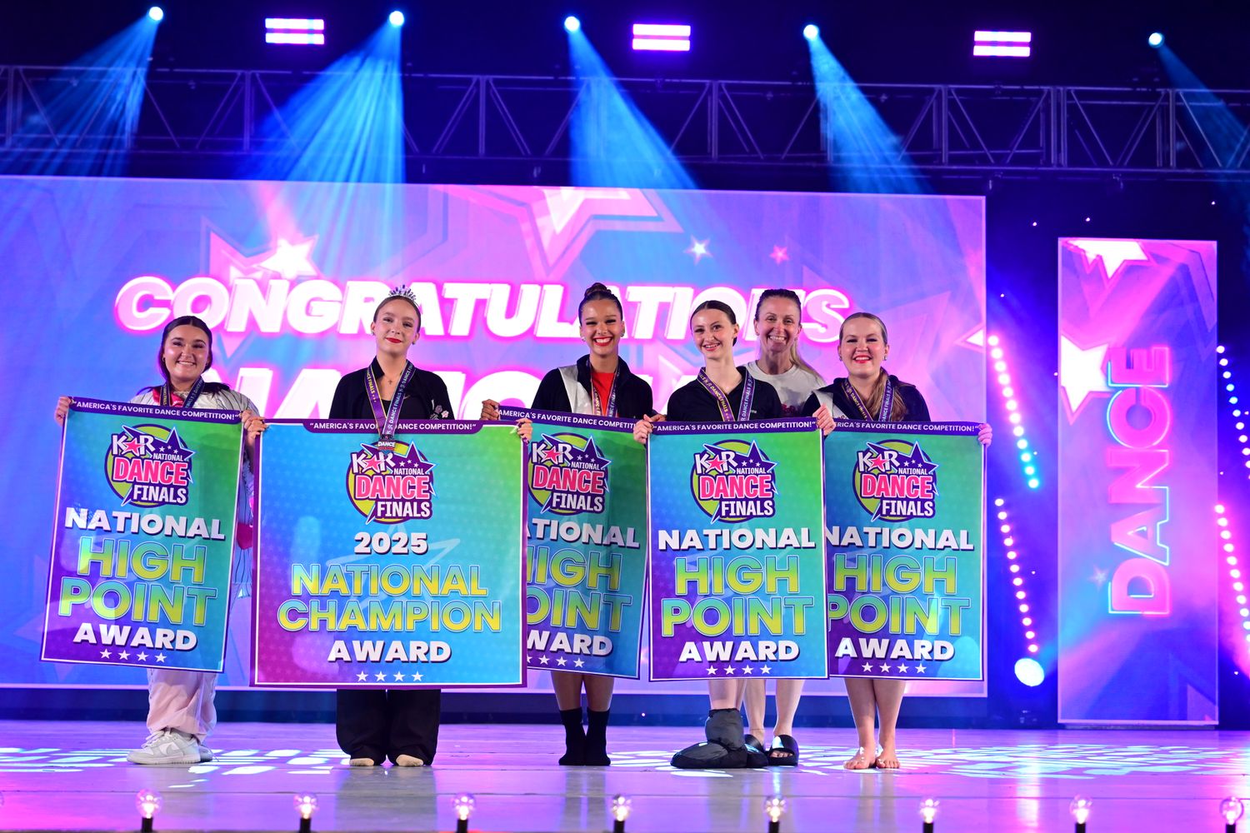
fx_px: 2430
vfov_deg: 19.5
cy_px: 416
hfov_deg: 28.8
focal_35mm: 70
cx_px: 625
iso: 2500
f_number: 4
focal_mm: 70
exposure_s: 1/400
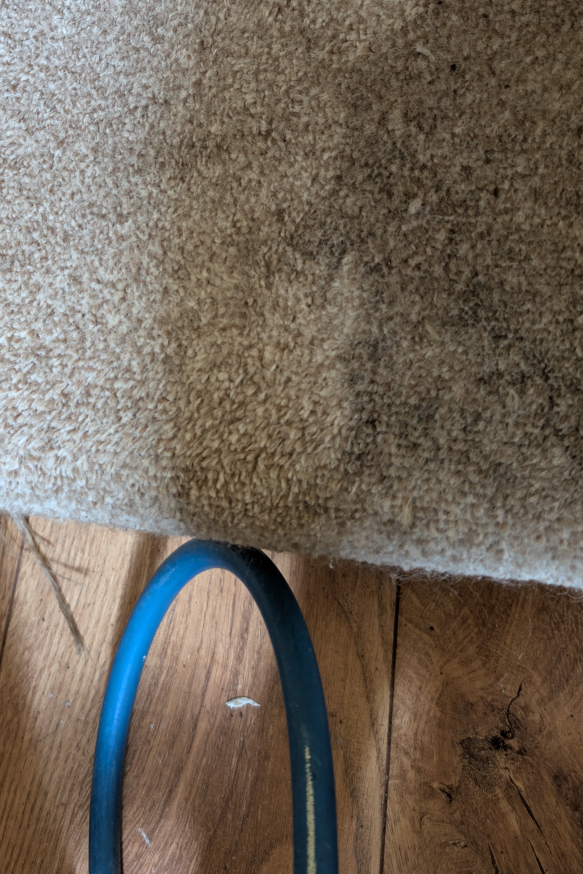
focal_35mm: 48
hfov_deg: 27.9
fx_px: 1166
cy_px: 83
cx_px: 197
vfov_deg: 38.2
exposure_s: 1/211
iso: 156
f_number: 1.68
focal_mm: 6.9
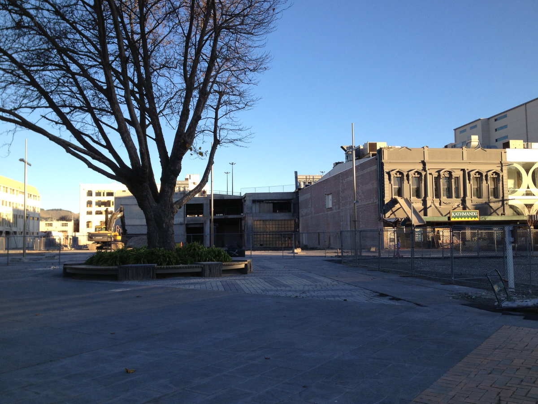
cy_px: 202
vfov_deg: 40.7
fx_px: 544
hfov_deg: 52.6
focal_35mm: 35
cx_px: 269
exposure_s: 1/449
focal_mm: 4.28
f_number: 2.4
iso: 50
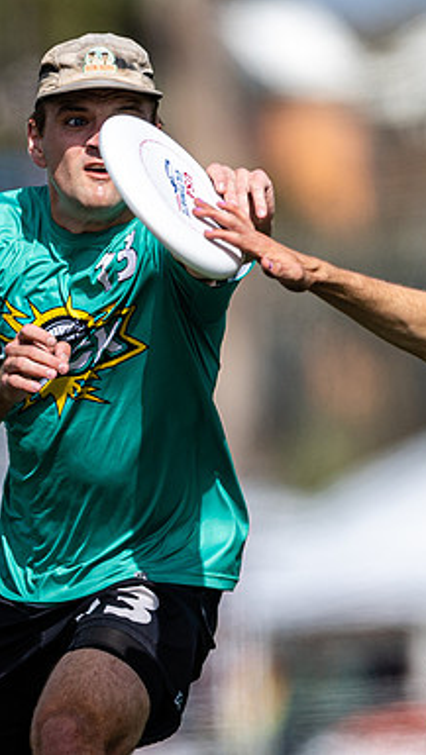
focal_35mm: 1088
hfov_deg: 1.1
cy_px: 652
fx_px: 21815
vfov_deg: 2.0
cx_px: -111
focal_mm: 400
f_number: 2.8
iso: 100
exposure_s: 1/3200
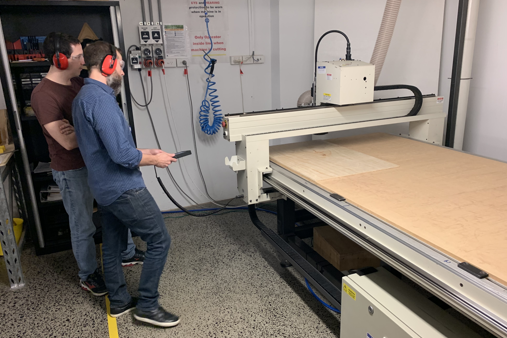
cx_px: 257
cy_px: 171
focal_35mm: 28
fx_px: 394
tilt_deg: -15.6
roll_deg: +1.6
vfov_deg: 46.4
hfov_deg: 65.5
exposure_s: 1/50
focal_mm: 4.25
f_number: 1.8
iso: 200
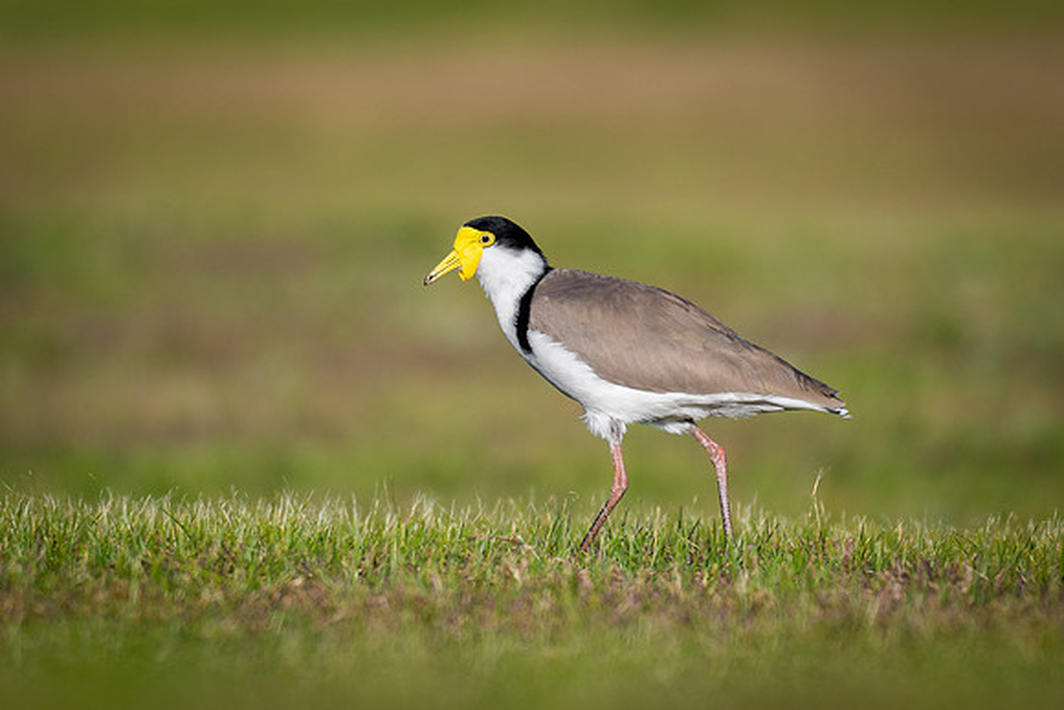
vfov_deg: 1.3
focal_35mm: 1080
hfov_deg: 1.9
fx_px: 31932
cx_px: 566
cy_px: 286
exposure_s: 1/800
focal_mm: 500
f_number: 5.6
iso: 160
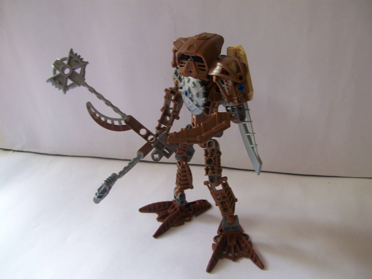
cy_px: 140
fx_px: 387
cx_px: 186
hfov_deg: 51.4
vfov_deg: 39.7
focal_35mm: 36
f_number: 2.7
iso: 80
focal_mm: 6
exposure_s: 1/56.1
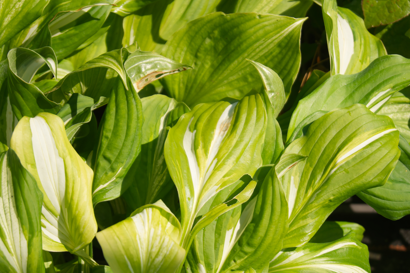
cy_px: 136
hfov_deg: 24.6
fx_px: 940
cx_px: 205
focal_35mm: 82
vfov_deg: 16.6
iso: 160
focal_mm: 55
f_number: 5.6
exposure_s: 1/500
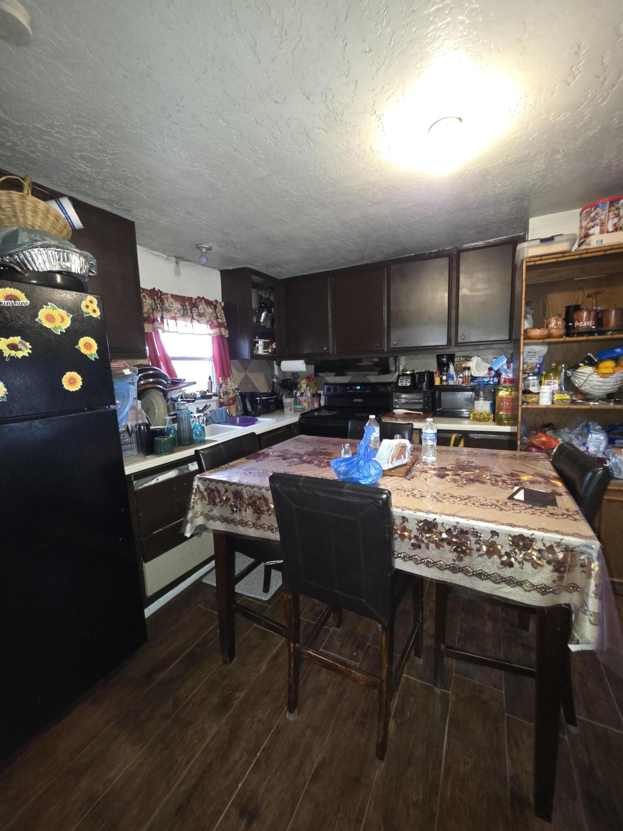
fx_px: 312
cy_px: 416
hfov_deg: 89.9
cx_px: 312
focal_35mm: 13
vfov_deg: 106.2
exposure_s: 1/21.9
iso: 400
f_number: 1.9
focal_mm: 2.2
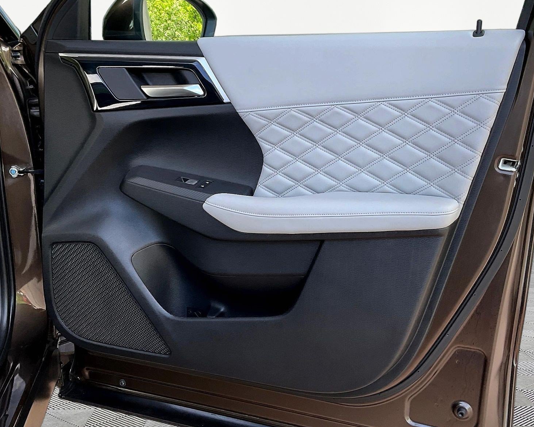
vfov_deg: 47.1
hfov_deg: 57.1
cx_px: 286
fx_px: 490
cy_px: 213
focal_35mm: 31
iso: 16
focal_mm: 3
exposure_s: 1/122
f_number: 1.8
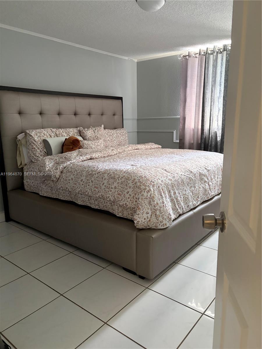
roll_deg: +1.9
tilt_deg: -12.2
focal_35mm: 26
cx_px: 131
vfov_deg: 67.3
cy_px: 174
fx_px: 262
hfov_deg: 53.1
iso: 400
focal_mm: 5.96
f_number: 1.6
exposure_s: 1/40
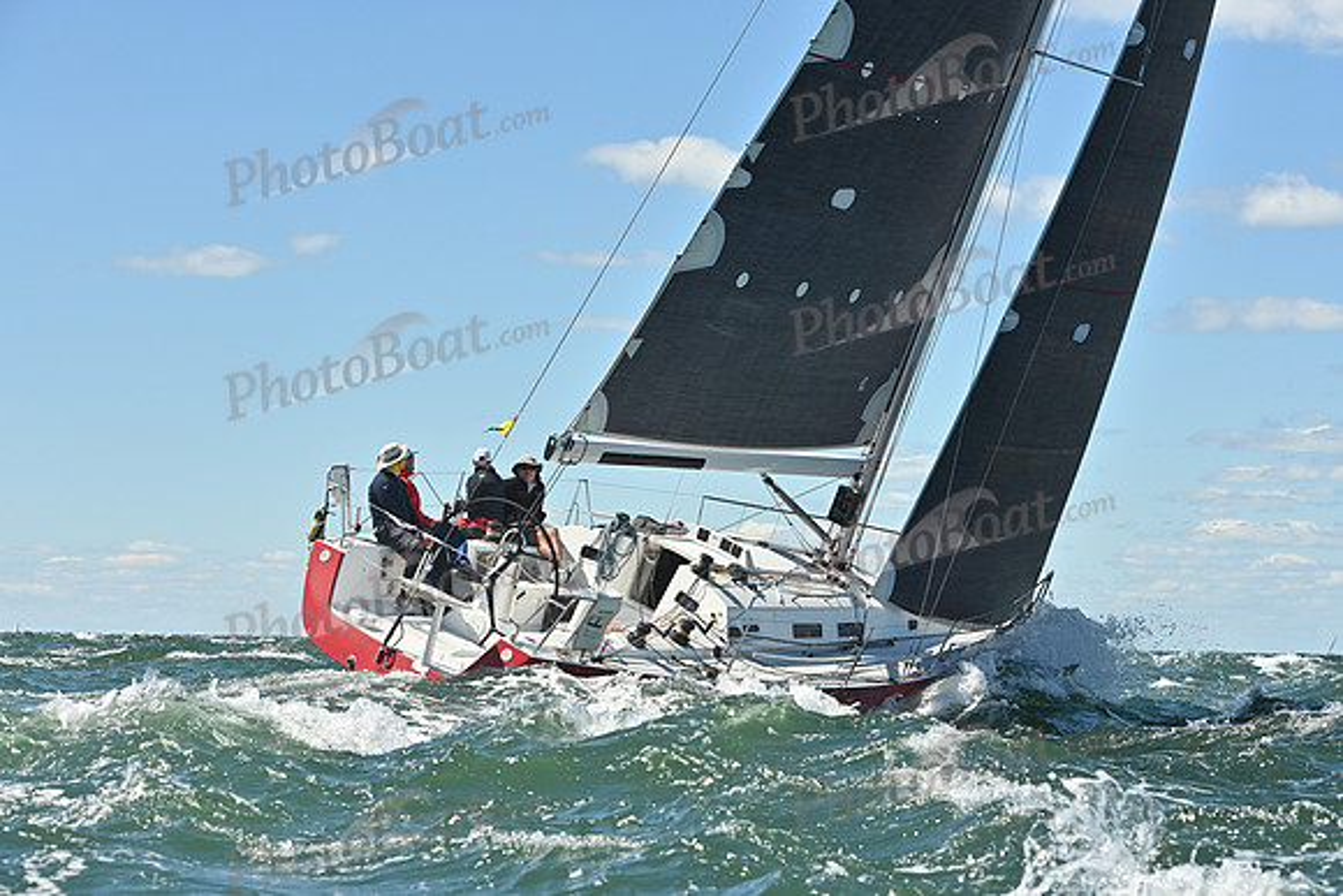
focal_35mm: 98
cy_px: 448
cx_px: 672
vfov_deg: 14.0
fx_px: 3657
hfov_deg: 20.8
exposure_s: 1/1600
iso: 320
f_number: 8
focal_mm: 98
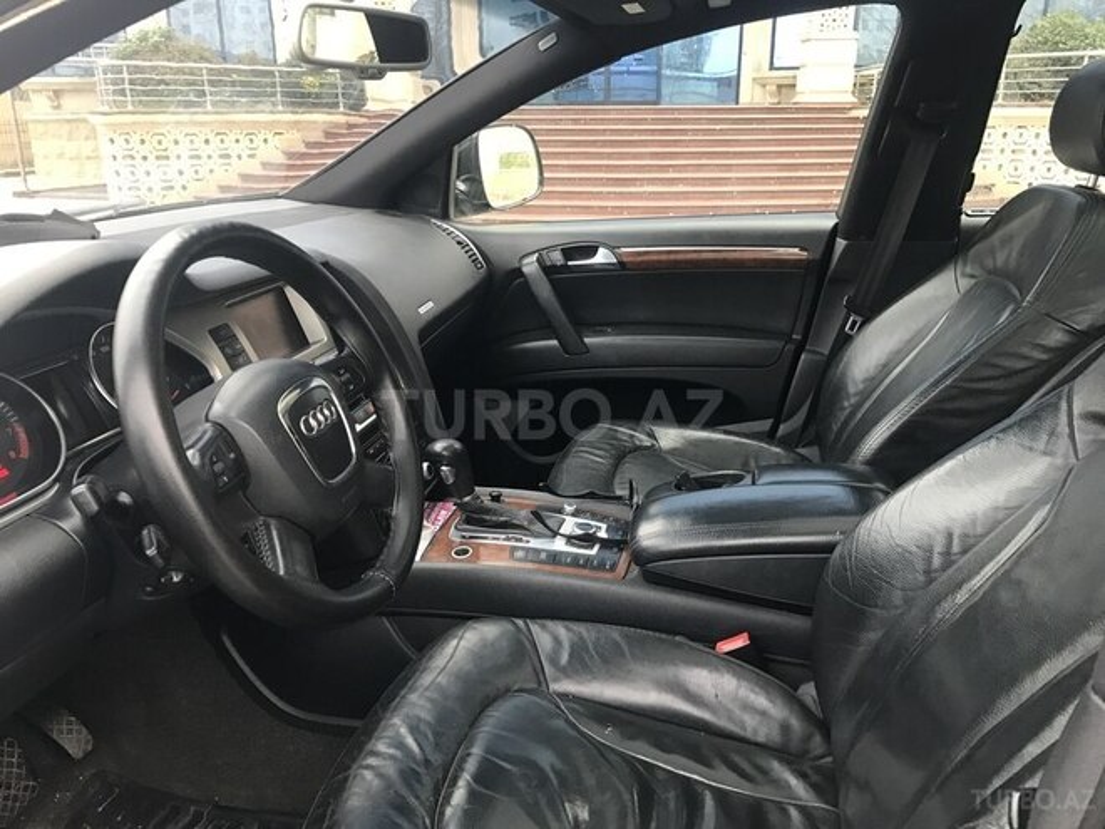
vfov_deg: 49.7
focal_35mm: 28
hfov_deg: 63.4
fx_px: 894
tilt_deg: -18.1
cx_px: 552
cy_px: 414
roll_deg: +0.8
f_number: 1.8
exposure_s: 1/25
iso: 32
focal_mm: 3.99
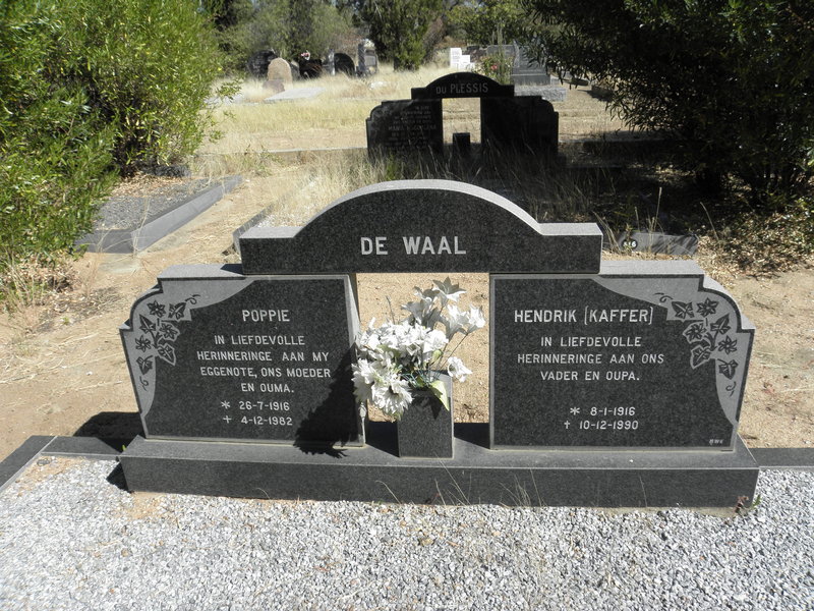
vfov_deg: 53.1
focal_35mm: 26
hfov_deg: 67.3
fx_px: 611
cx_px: 407
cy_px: 306
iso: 64
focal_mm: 4.6
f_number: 5.6
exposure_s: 1/250
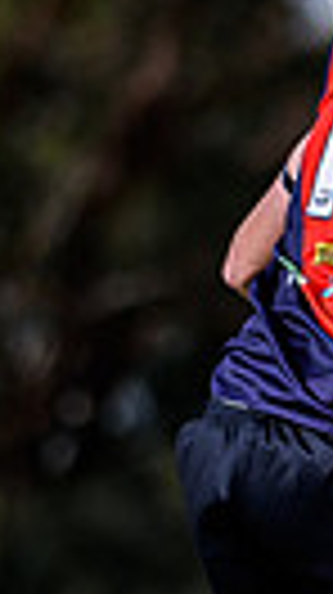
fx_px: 32388
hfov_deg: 0.6
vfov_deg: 1.1
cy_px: 440
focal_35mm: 2058
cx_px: 593
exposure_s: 1/3200
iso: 100
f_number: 2.8
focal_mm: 160
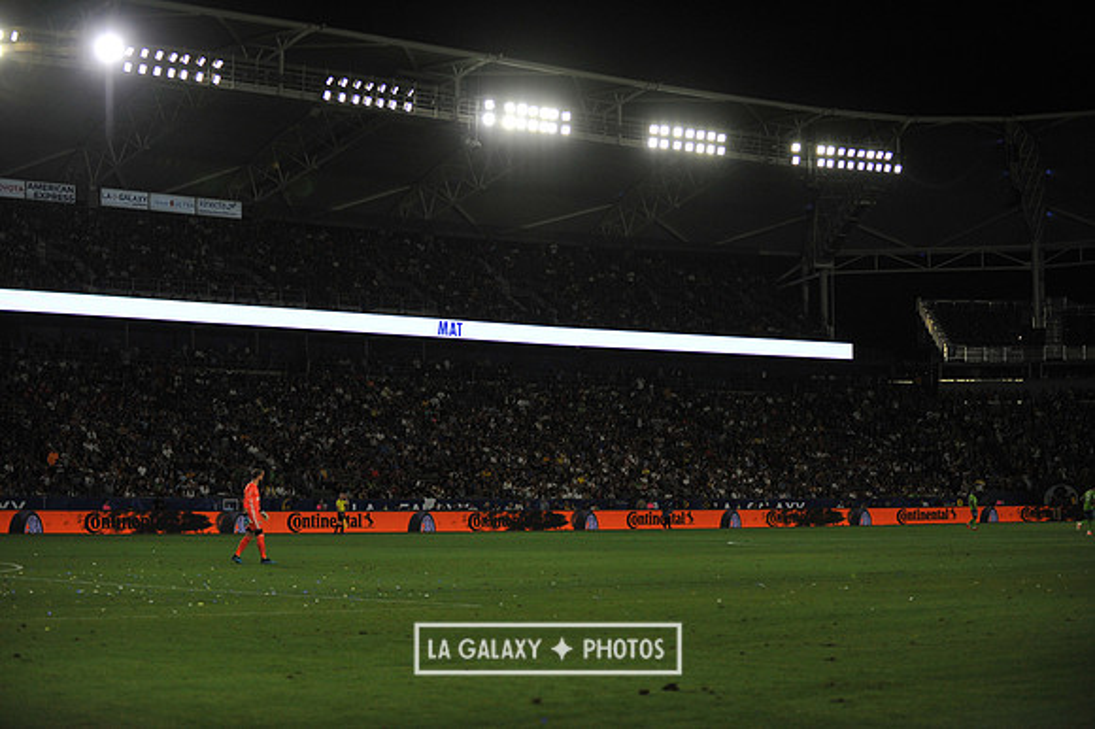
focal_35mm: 70
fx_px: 2128
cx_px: 548
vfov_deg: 19.4
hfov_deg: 28.9
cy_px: 364
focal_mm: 70
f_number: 2.8
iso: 1600
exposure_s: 1/3200
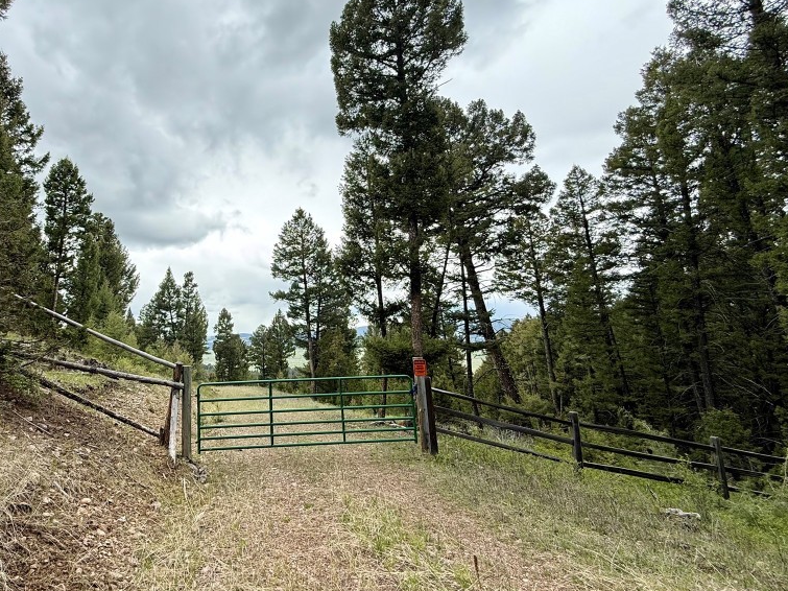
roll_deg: +2.0
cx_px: 265
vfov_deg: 68.5
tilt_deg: +10.3
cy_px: 270
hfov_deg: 81.9
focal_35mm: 19
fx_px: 432
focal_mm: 2.22
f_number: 2.2
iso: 64
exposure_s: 1/400
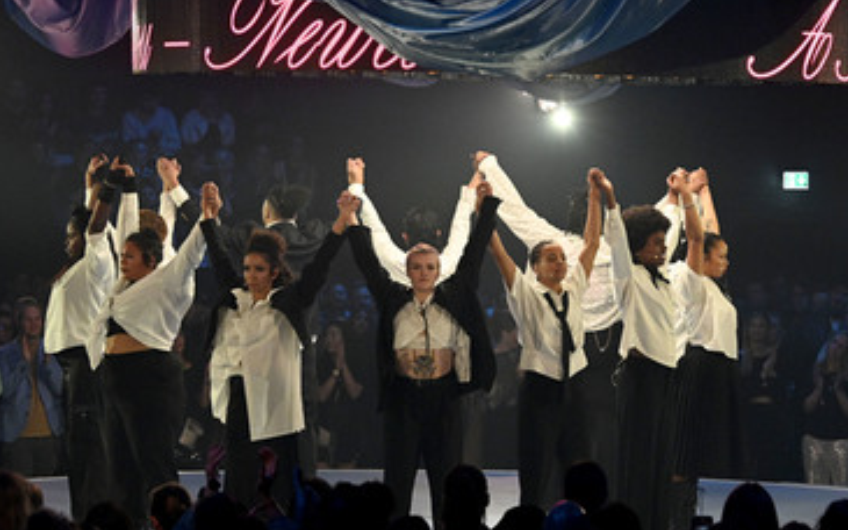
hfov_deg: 16.6
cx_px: 389
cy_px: 288
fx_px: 2912
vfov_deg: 10.4
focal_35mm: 126
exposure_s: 1/500
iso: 6400
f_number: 5.6
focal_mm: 100
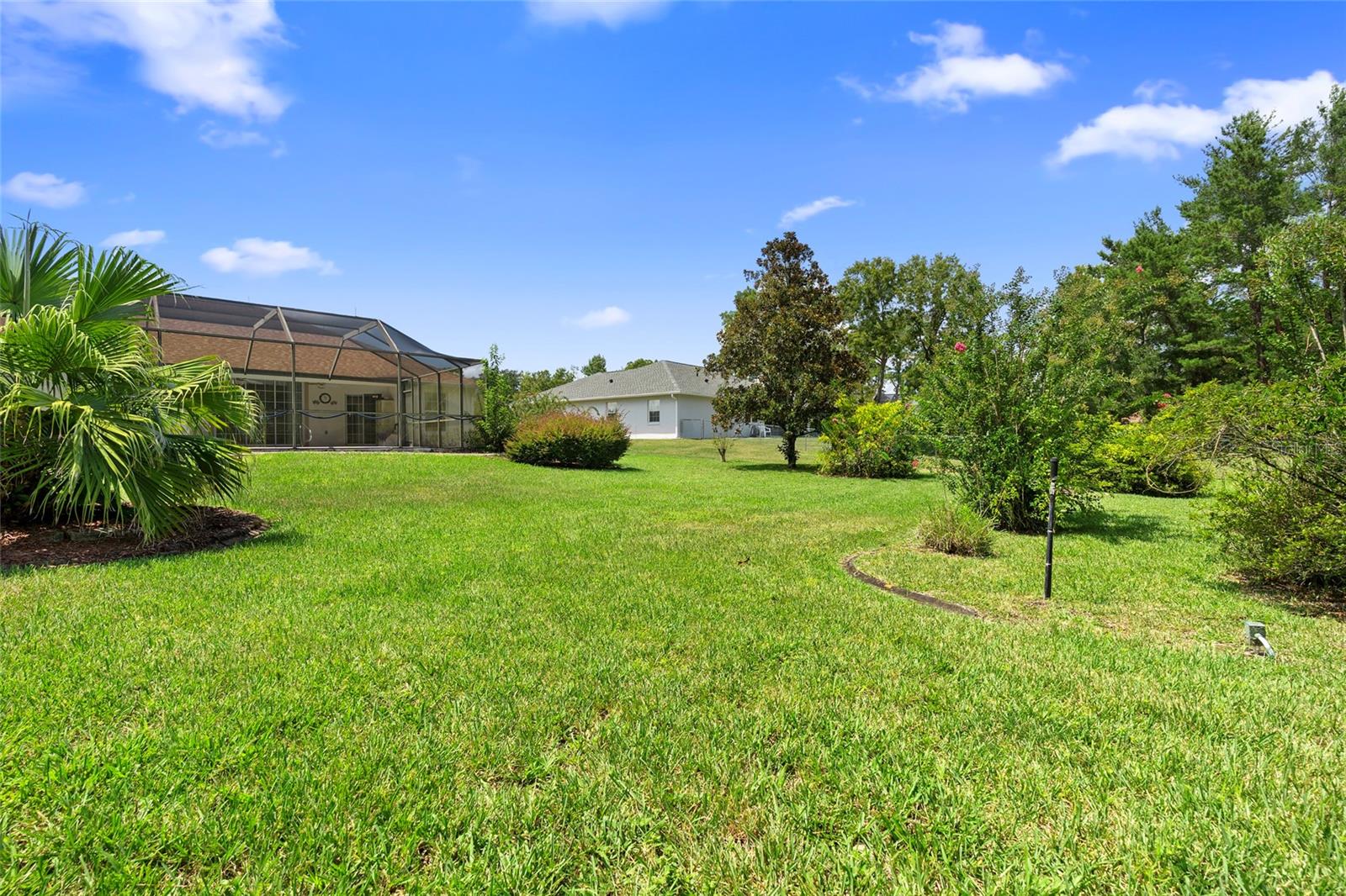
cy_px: 448
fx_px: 598
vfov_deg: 73.7
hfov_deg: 96.7
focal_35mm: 16
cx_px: 673
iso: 400
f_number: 8
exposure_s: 1/320
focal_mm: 16
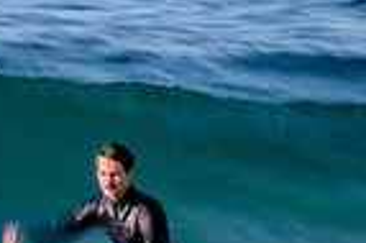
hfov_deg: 0.8
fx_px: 25276
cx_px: 134
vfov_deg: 0.6
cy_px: 384
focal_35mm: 2489
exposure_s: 1/13
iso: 31
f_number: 13
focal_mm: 500
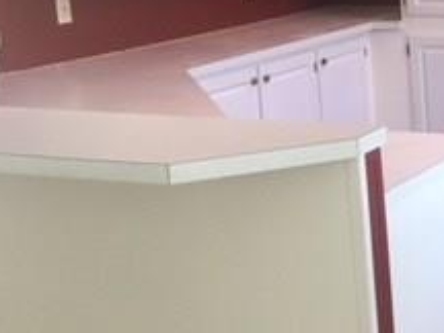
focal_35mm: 86
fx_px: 1103
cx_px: 569
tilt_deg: -10.4
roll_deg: +1.7
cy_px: 86
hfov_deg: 20.8
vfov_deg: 17.1
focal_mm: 4.15
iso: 160
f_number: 2.2
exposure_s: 1/30
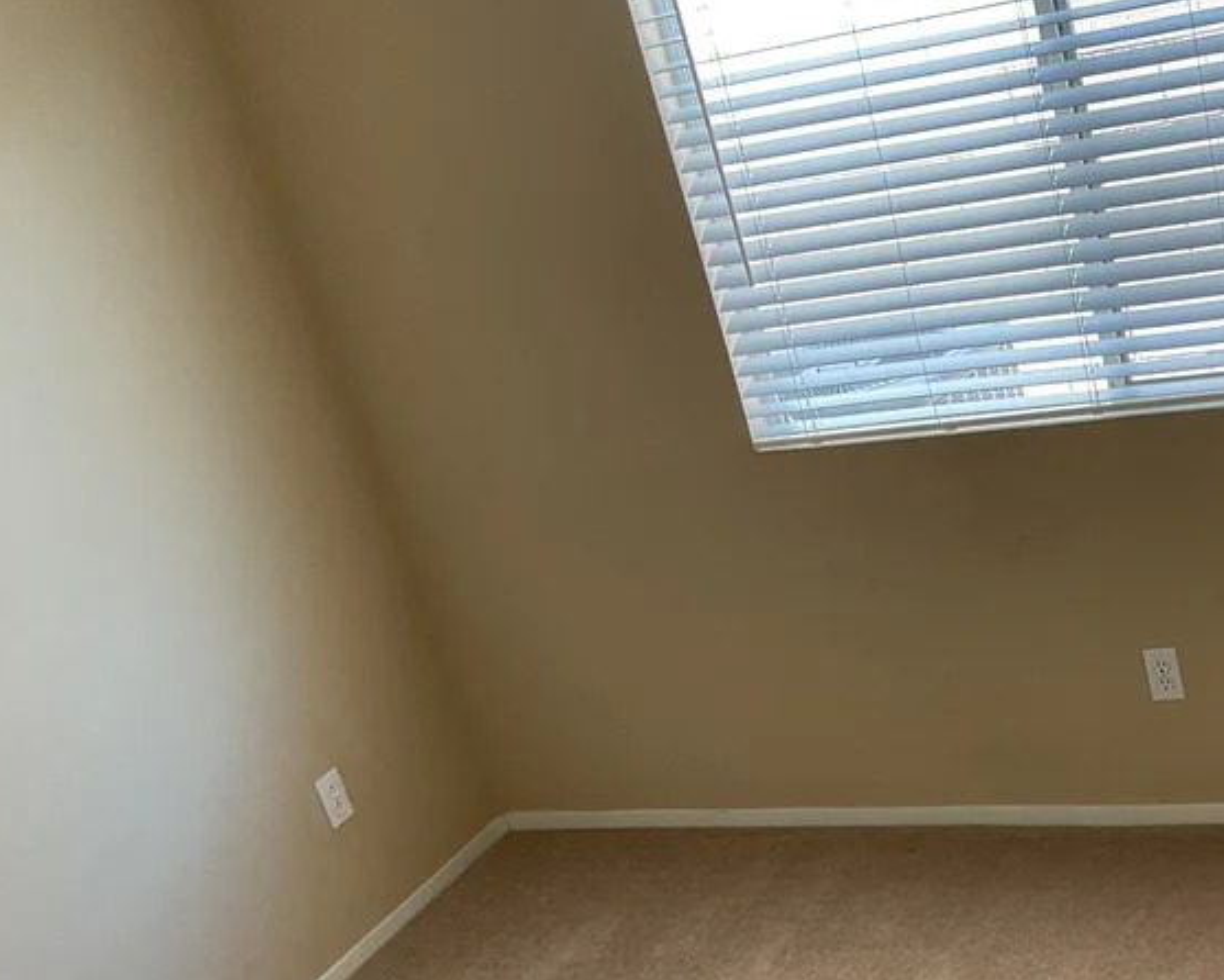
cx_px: 1031
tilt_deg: -24.9
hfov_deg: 34.5
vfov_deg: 29.0
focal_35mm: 52
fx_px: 1884
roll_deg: +9.8
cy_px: 648
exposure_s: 1/60
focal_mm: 3
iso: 40
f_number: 1.8
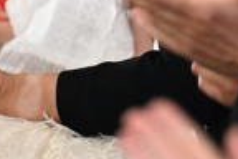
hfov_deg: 1.4
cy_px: -202
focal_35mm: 1435
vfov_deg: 1.0
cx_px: 155
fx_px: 9486
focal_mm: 200
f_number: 2.8
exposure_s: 1/125
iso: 4000
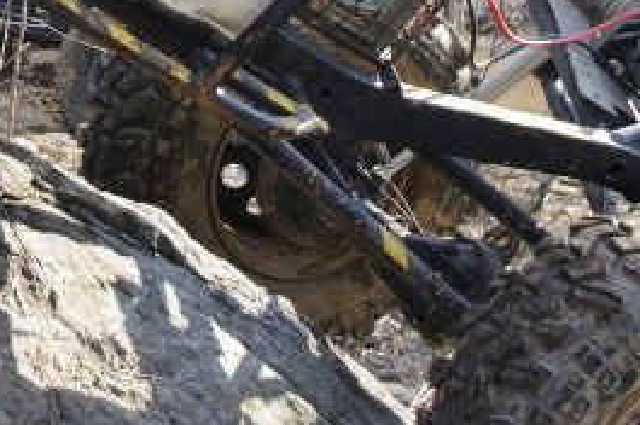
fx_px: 3498
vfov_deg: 6.8
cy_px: -237
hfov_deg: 10.4
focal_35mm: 197
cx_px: 7
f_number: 8
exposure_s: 1/60
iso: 200
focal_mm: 34
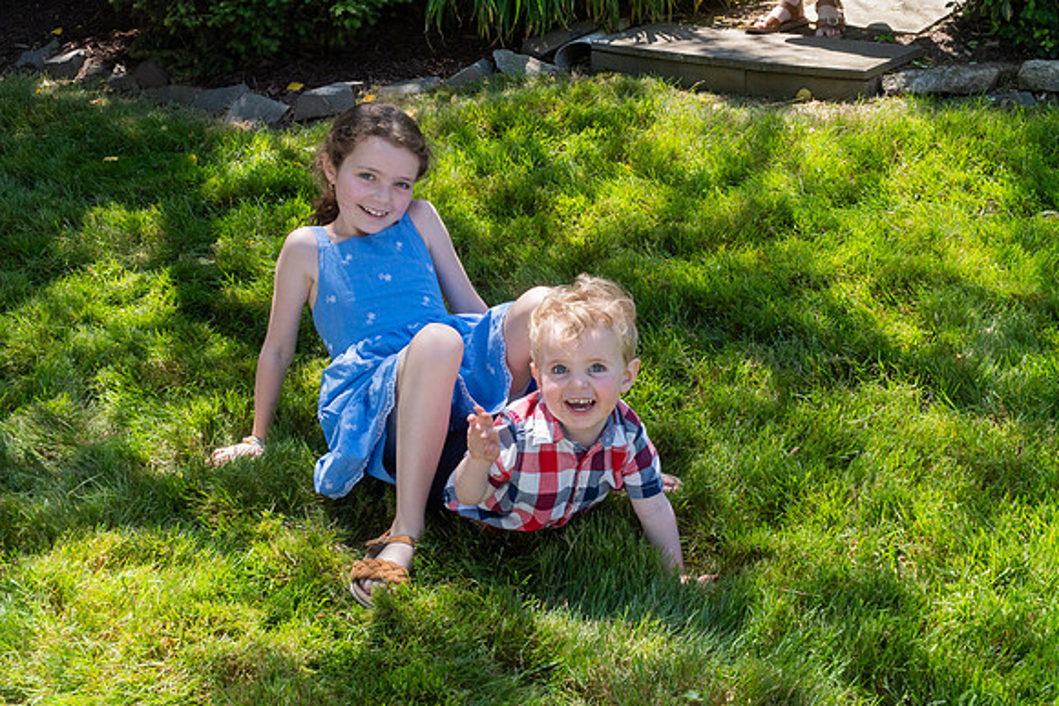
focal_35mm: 42
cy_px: 353
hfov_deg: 46.4
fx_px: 1236
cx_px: 530
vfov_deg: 31.9
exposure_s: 1/400
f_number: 11
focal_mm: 28
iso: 640
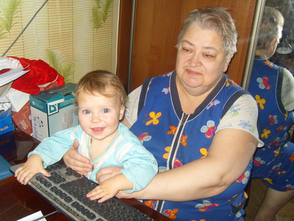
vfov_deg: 40.7
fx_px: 297
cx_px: 147
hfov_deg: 52.6
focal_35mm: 35
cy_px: 110
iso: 100
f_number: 2.8
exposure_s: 1/30
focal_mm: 7.4
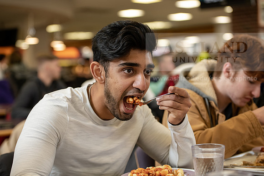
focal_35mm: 70
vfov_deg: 19.5
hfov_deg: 28.8
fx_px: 513
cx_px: 132
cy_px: 88
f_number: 3.2
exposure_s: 1/200
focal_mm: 70
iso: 1250
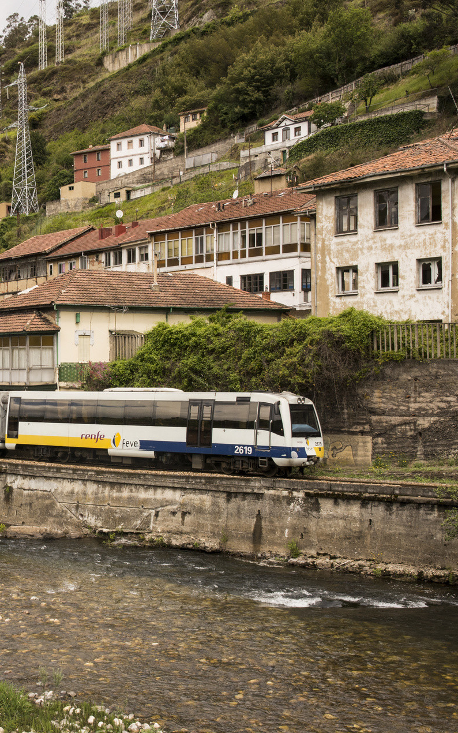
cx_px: 15
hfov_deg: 21.8
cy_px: 367
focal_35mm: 58
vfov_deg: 35.2
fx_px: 1153
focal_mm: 25
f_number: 7.1
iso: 400
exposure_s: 1/1000
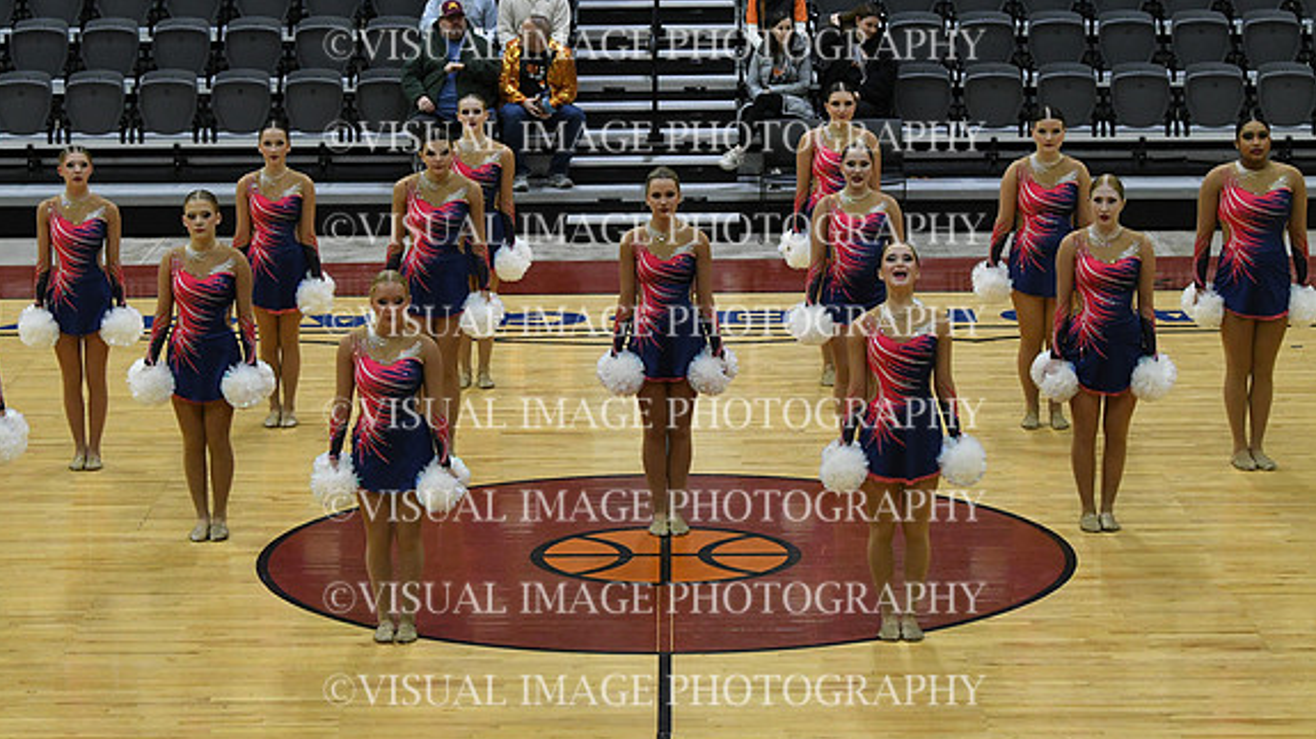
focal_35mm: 111
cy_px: 367
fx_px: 3872
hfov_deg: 19.3
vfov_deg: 10.9
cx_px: 655
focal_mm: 70
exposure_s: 1/500
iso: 4000
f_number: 4
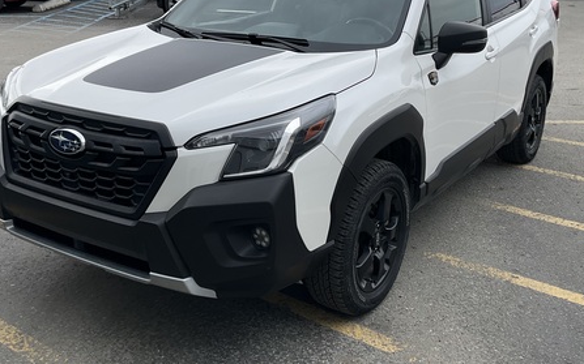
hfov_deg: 45.3
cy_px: 121
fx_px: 700
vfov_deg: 29.0
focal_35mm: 44
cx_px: 306
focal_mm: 3
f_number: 1.8
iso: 25
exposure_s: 1/781
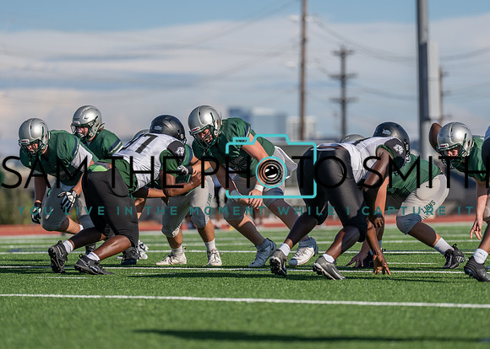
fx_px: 3293
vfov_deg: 6.1
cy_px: 193
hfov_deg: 8.5
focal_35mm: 237
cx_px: 254
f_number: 2.8
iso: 100
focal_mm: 200
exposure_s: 1/2500
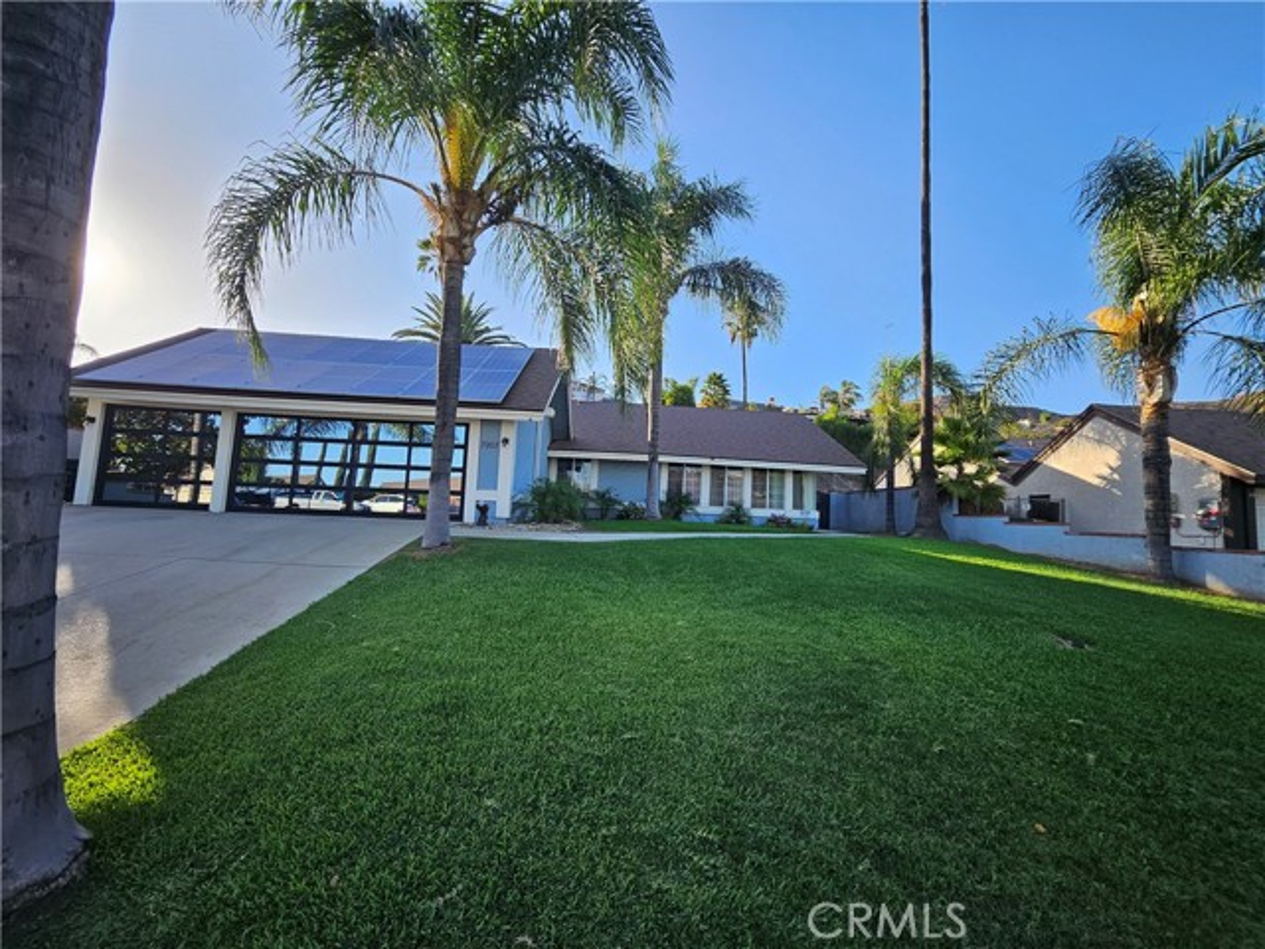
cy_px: 474
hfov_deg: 106.2
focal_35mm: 13
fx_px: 475
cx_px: 632
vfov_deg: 89.9
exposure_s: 1/463
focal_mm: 1.74
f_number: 2.2
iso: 32
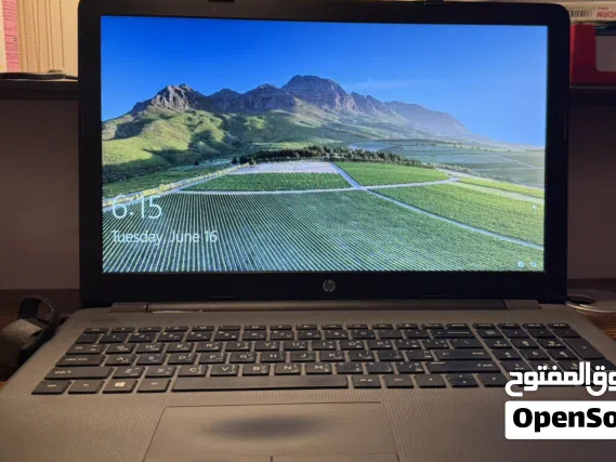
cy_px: 206
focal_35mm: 27
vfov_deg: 51.3
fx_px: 481
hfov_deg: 65.1
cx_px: 342
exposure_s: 1/50
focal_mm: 6.76
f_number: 1.78
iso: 160
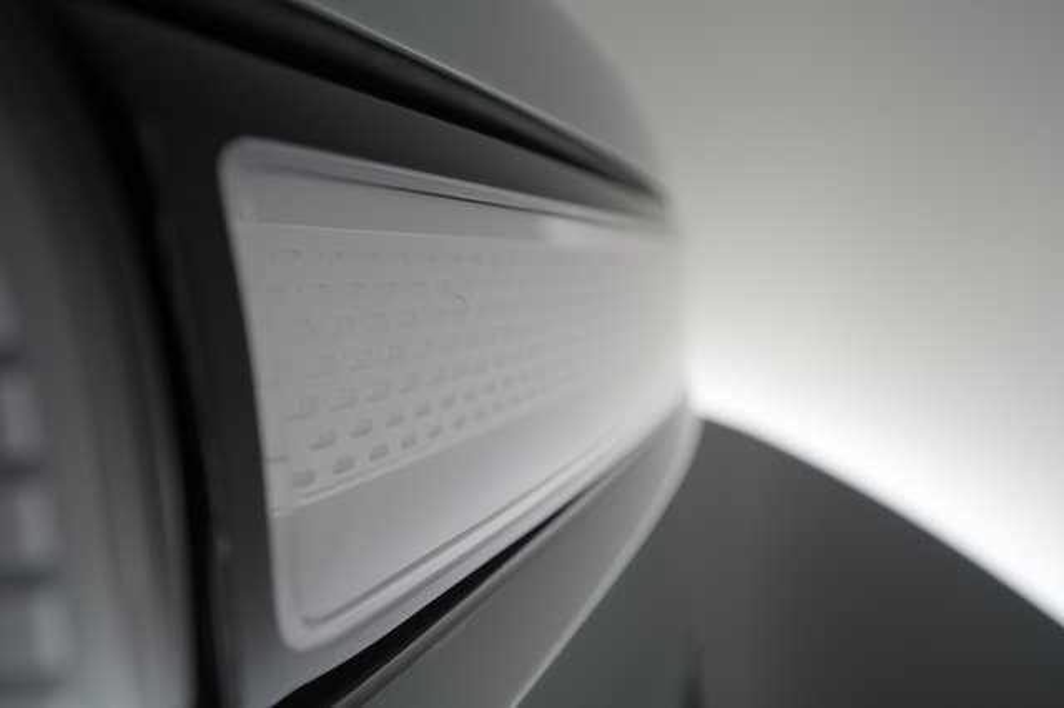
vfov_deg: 46.4
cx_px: 532
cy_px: 354
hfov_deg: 65.5
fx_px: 827
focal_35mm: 28
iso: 500
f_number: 4.5
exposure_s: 1/100
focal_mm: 28
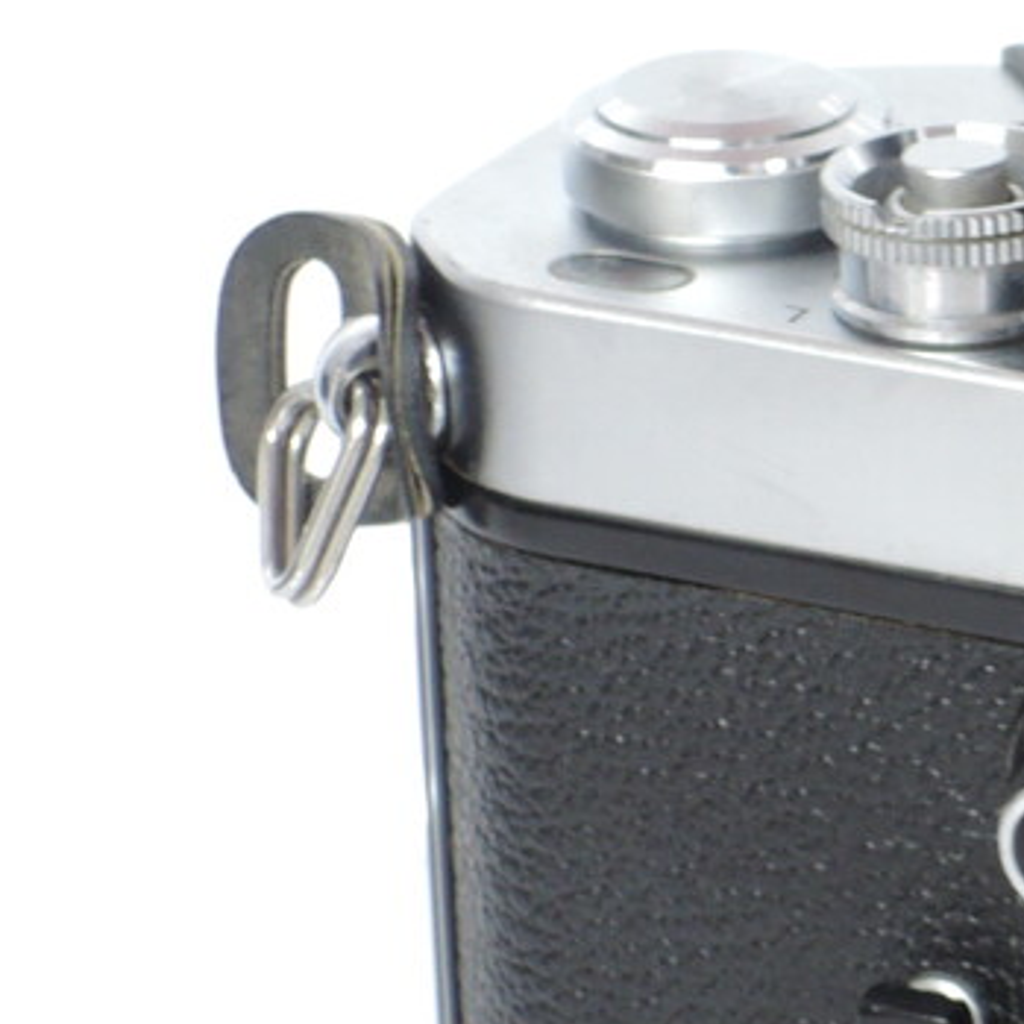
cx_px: 1725
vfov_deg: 6.1
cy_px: 783
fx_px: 9672
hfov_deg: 6.0
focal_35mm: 289
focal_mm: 20.2
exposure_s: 1/13
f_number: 5.6
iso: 400
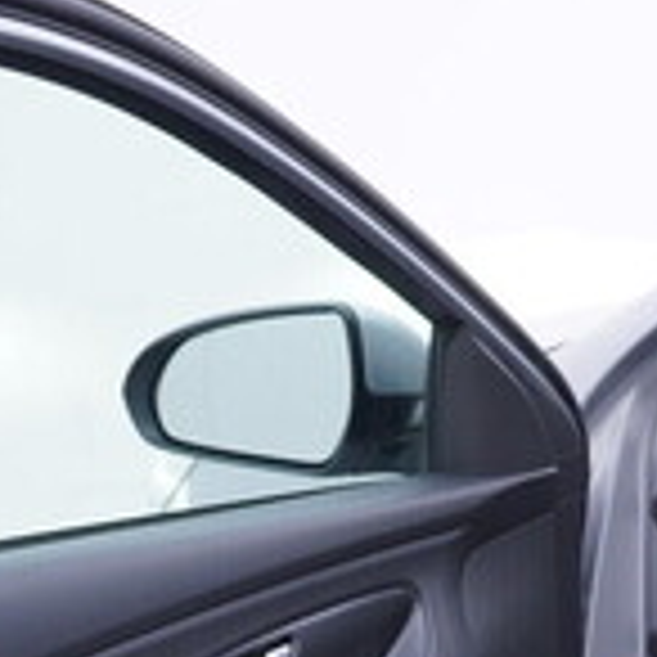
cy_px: 722
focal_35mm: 115
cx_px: 612
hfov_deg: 15.0
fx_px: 2469
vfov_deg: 14.8
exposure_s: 1/50
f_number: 3.2
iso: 125
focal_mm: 24
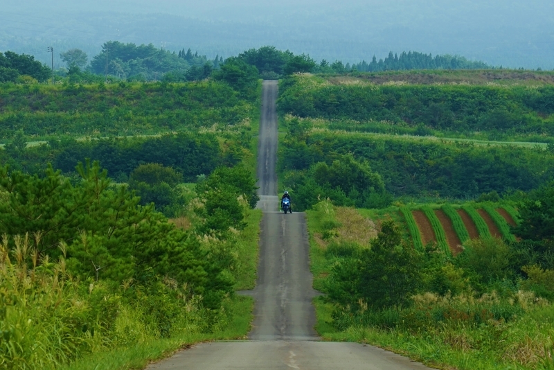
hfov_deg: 19.4
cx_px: 277
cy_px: 185
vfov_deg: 13.1
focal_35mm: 105
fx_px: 1616
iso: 100
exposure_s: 1/200
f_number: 7.1
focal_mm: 105
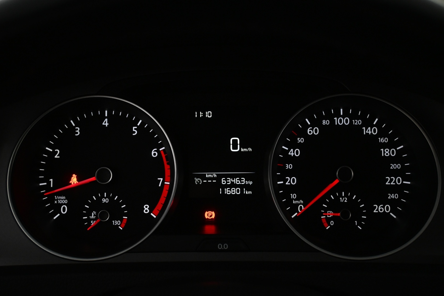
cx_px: 222
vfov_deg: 29.9
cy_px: 148
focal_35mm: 45
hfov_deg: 43.6
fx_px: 555
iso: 2000
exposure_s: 1/125
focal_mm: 30
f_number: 4.8
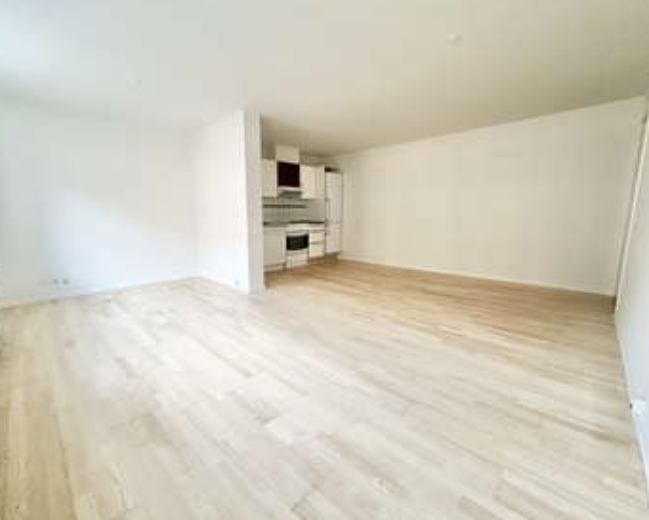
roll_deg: +0.2
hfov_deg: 96.6
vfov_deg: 84.0
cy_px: 256
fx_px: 288
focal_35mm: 15
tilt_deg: -8.7
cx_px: 299
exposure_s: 1/50
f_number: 2.2
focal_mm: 2.22
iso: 200
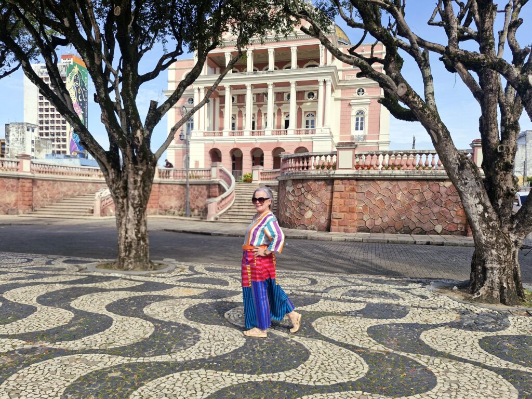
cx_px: 266
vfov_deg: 58.9
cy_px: 200
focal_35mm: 23
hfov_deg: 73.9
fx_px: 353
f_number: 1.8
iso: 50
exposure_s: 1/1250
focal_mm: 5.54
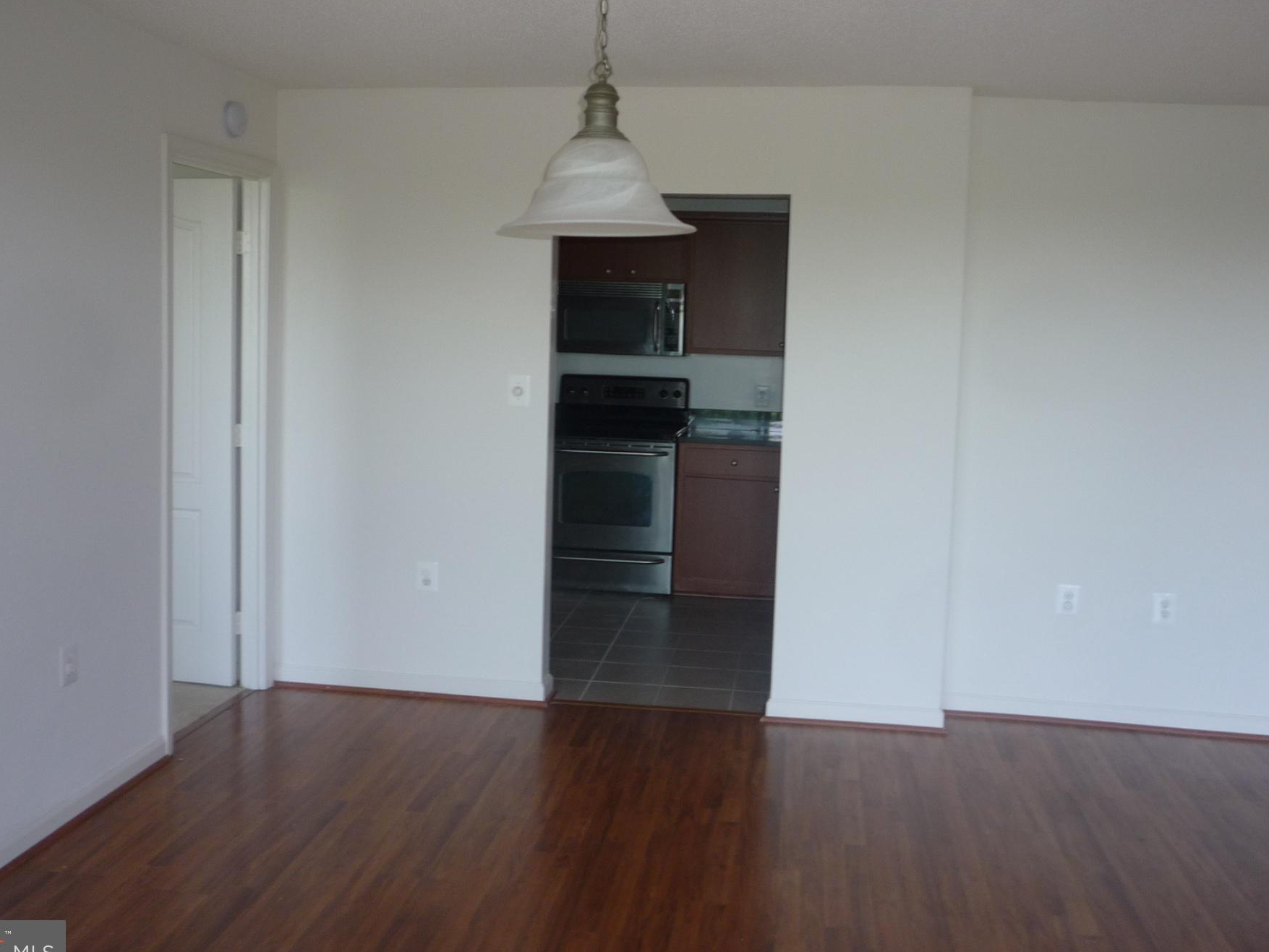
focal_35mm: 35
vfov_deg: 40.7
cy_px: 424
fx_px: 1283
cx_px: 625
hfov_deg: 52.6
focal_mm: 5.2
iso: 100
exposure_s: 1/30
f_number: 3.3
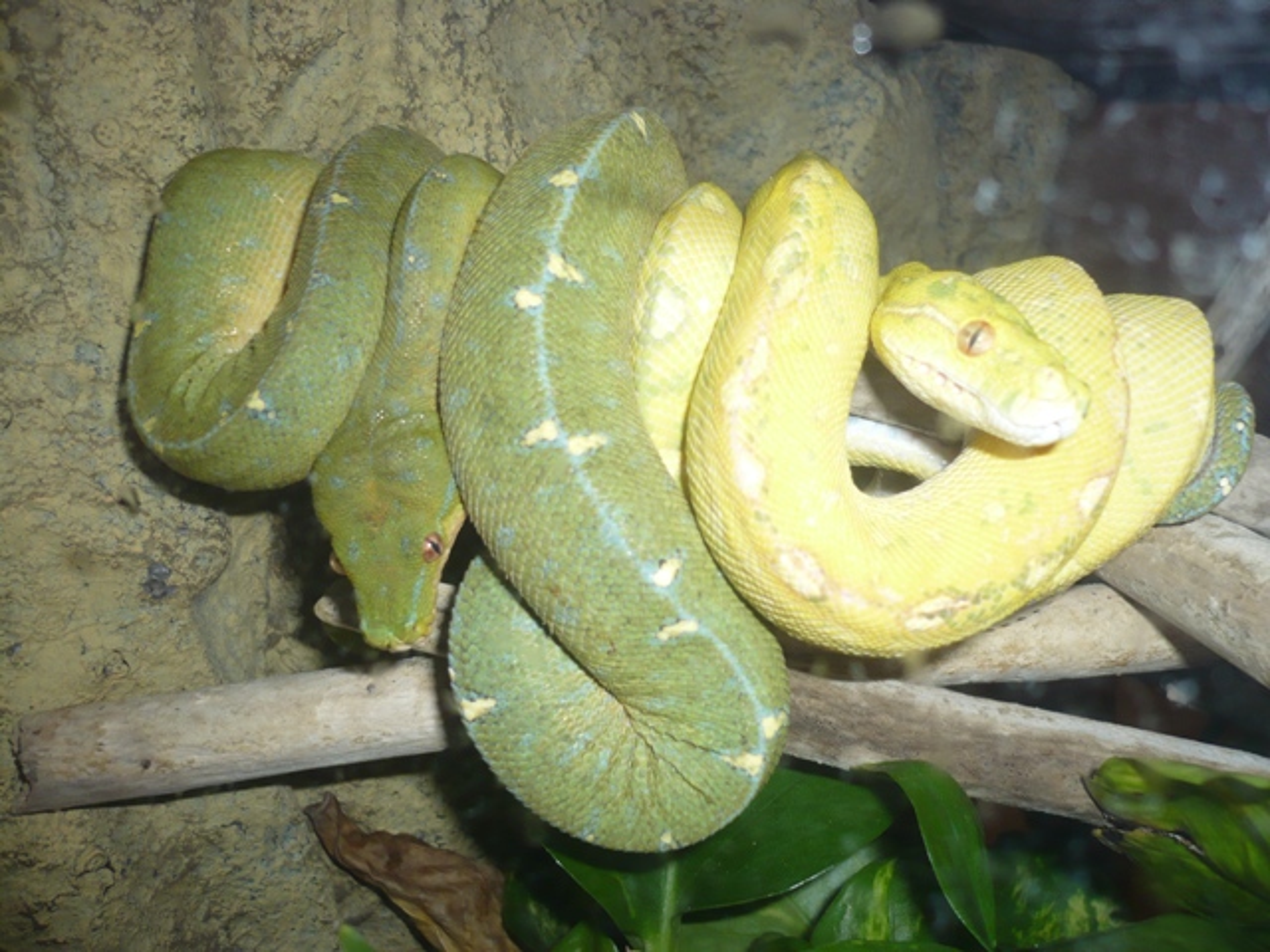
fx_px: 1284
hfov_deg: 52.6
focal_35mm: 35
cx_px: 635
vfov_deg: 40.7
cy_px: 476
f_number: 2.8
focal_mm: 5.8
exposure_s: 1/30
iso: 100
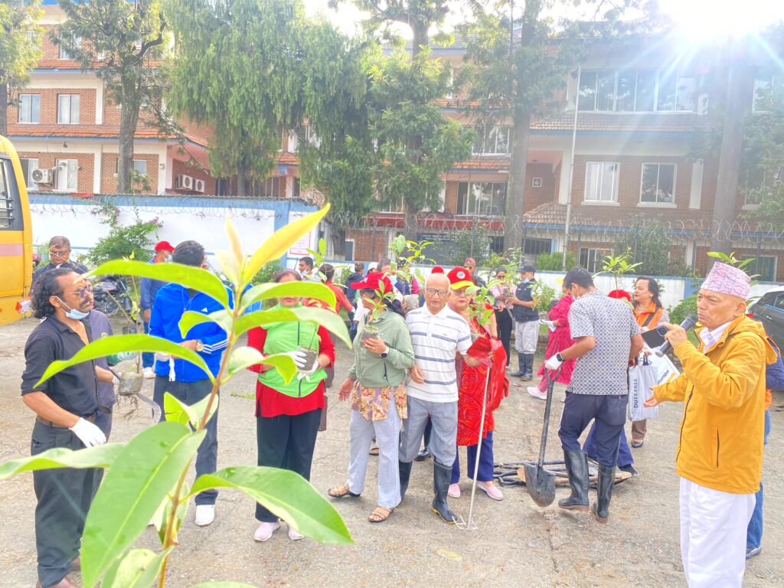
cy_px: 294
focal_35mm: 26
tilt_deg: -2.3
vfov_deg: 53.1
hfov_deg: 67.3
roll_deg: -3.4
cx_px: 392
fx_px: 589
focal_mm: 4.25
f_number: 1.8
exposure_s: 1/124
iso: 32
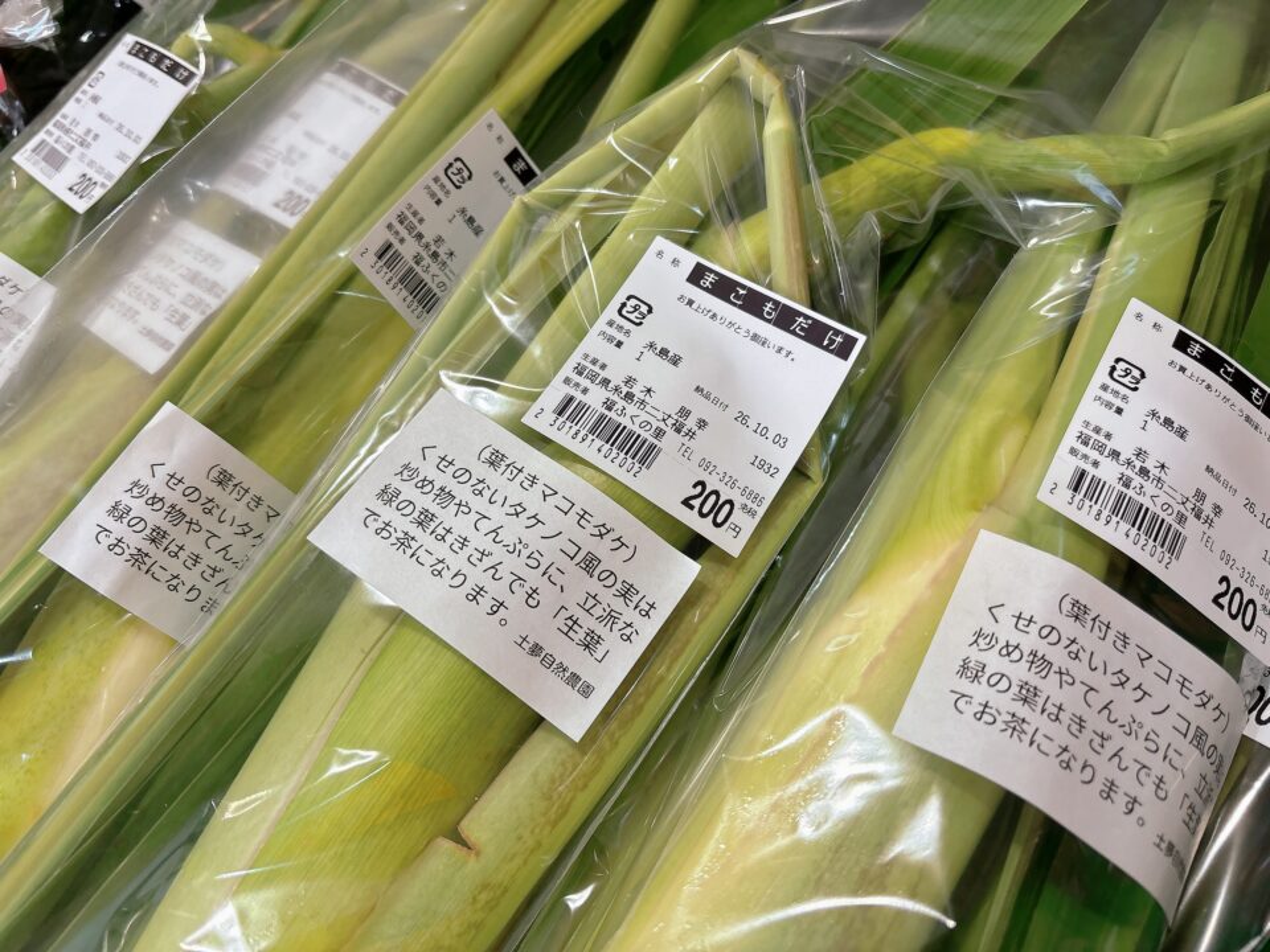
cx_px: 635
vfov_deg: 53.1
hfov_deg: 67.3
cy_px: 476
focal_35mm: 26
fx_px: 954
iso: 100
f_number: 1.6
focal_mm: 5.96
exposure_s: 1/120
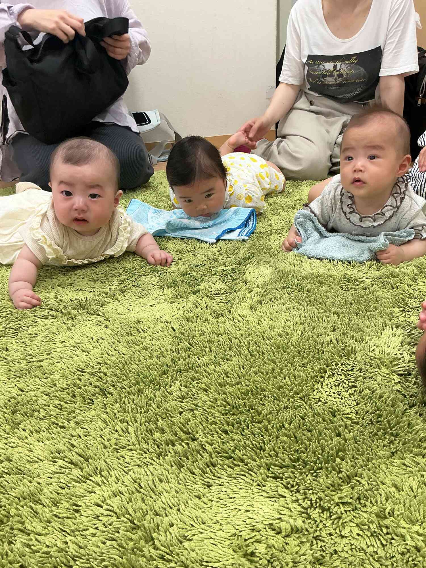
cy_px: 284
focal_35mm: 29
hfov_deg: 48.2
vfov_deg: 61.7
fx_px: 476
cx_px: 213
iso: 50
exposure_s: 1/120
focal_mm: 3
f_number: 1.8
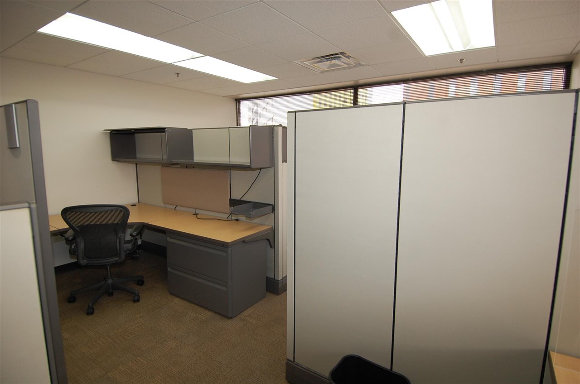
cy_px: 192
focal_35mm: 36
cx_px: 290
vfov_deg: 36.7
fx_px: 579
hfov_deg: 53.2
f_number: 4
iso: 400
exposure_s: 1/60
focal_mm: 24
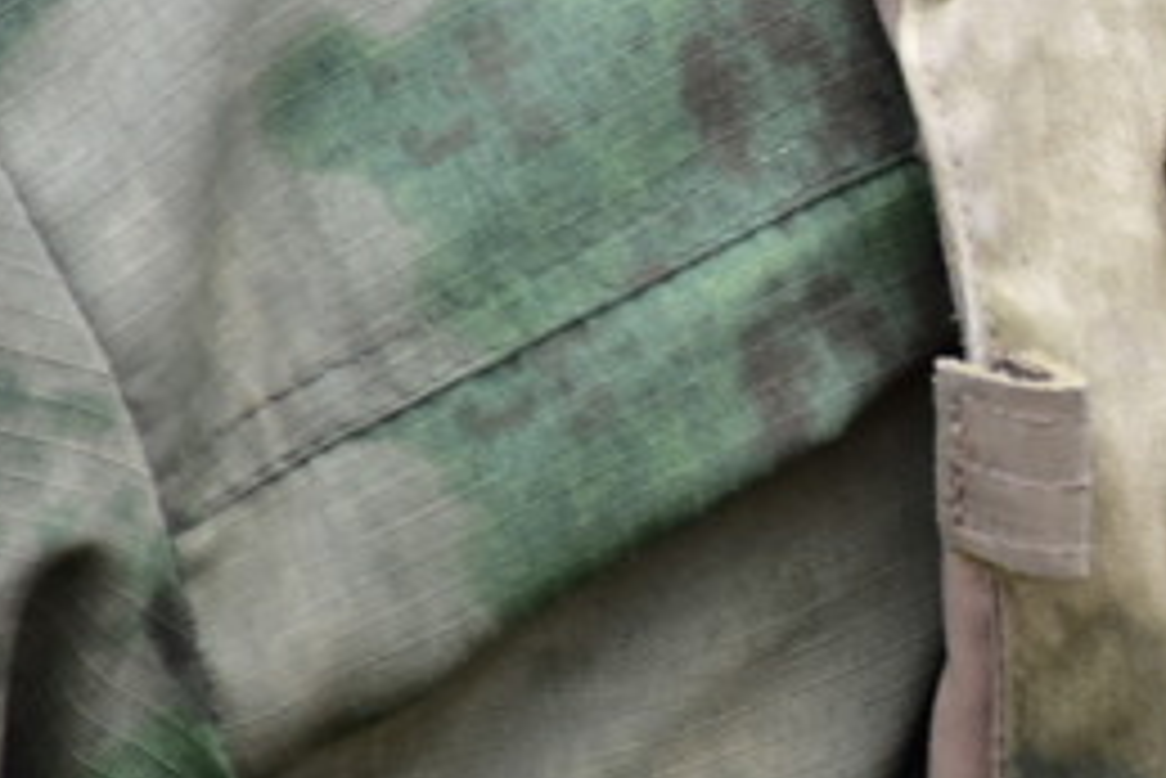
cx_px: 1614
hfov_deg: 3.4
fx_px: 19703
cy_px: 319
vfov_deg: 2.3
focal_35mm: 608
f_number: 5.6
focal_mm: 140
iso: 500
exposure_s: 1/200
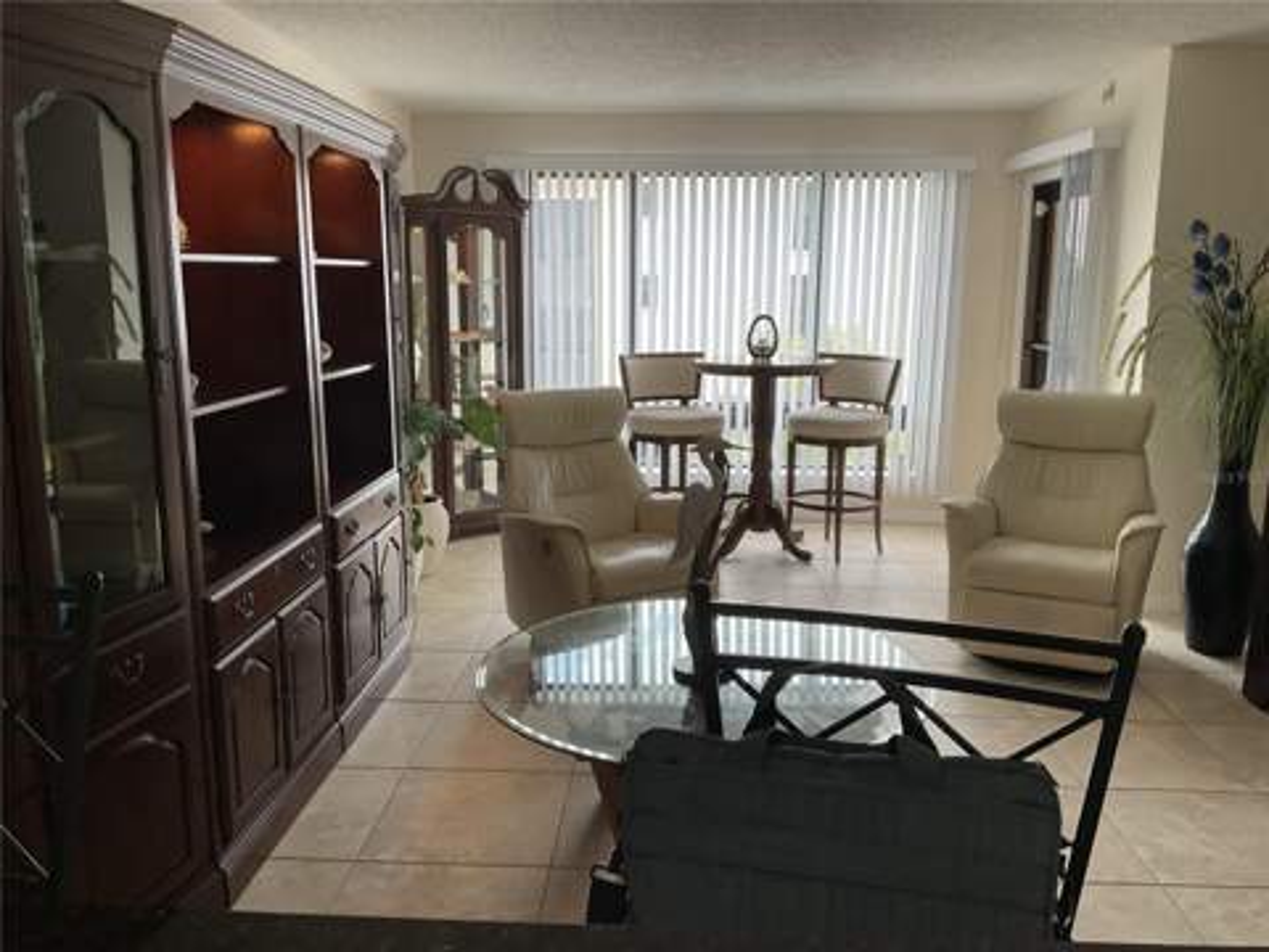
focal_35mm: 29
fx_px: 1063
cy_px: 476
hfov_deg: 61.7
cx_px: 634
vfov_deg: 48.2
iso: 40
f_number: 1.8
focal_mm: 3
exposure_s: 1/60
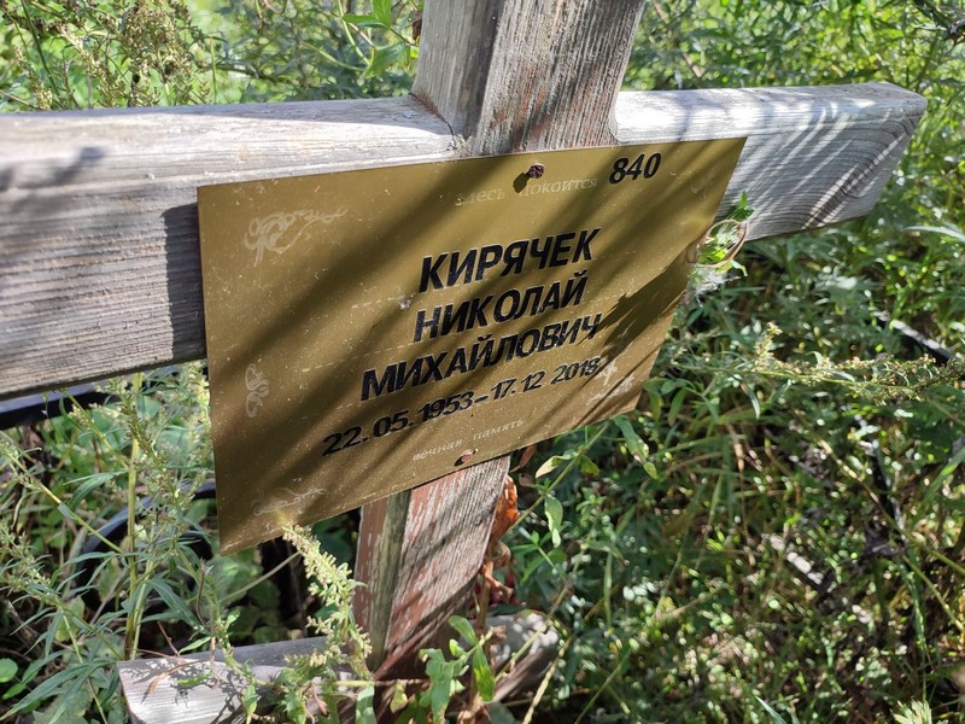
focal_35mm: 25
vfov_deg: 54.9
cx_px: 482
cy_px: 362
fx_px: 697
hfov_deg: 69.4
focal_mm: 6.04
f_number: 1.9
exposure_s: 1/245
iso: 50
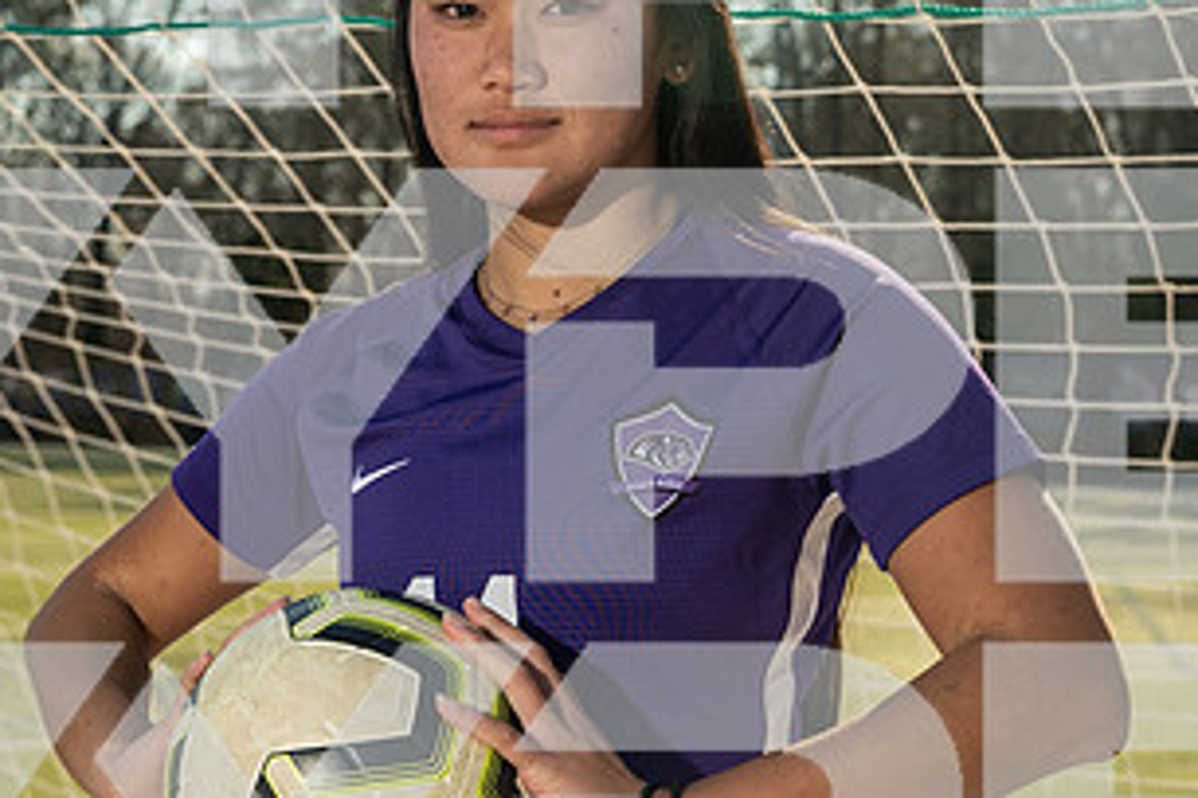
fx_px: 2961
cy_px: 377
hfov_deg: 22.8
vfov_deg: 15.4
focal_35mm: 89
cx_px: 450
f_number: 5
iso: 200
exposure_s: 1/250
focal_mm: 47
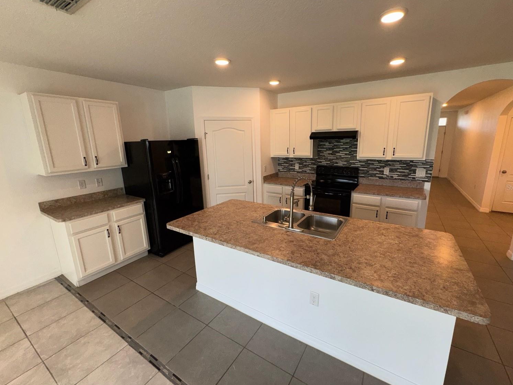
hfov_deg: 98.1
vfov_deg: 81.7
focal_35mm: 15
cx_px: 264
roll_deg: +0.9
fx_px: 222
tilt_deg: -12.9
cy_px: 187
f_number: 2.2
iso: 64
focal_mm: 2.22
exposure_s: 1/122
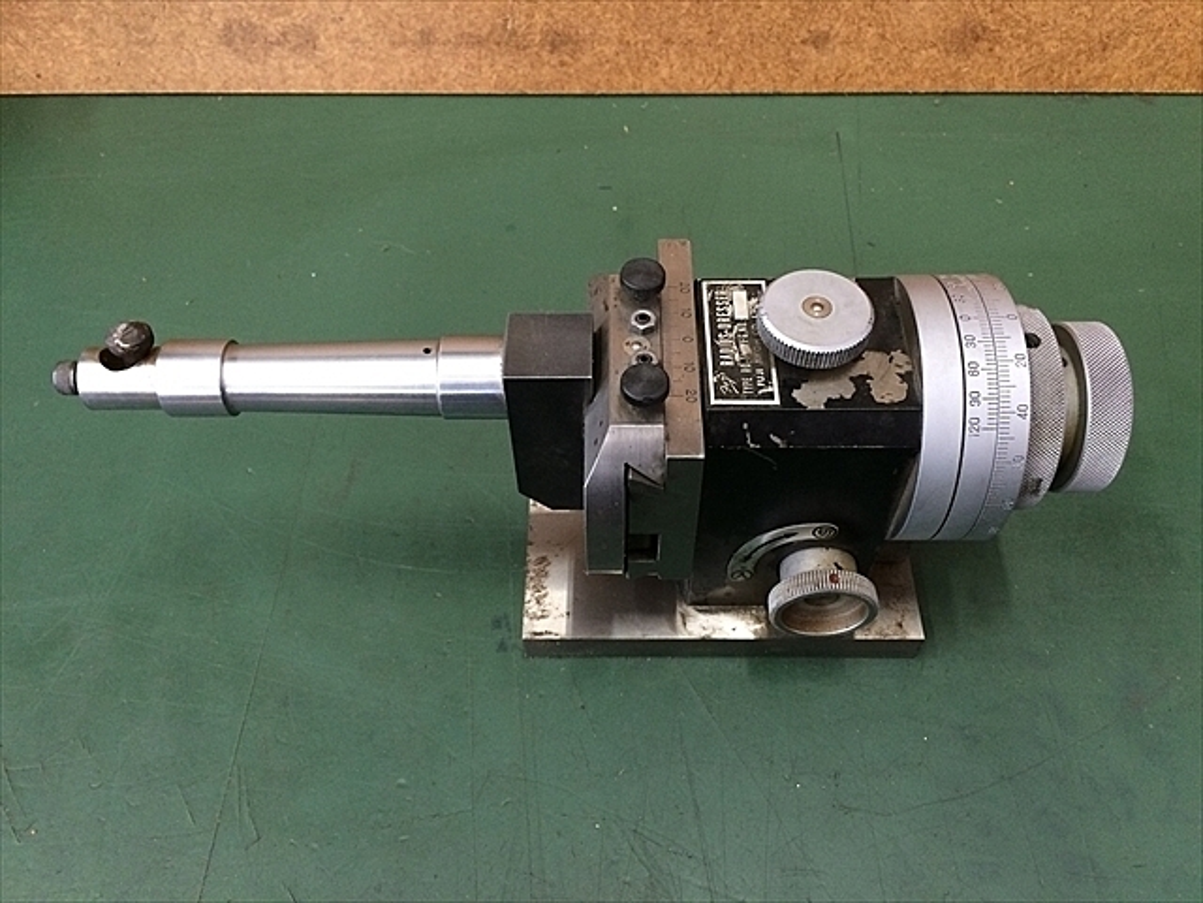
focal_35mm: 29
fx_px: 1008
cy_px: 452
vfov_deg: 48.2
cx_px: 602
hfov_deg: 61.7
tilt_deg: -54.6
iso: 200
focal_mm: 4.15
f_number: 2.2
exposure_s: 1/30
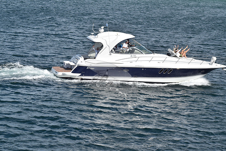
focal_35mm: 135
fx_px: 848
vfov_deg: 10.2
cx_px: 113
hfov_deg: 15.2
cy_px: 76
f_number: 11
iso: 400
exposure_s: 1/1000
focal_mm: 90
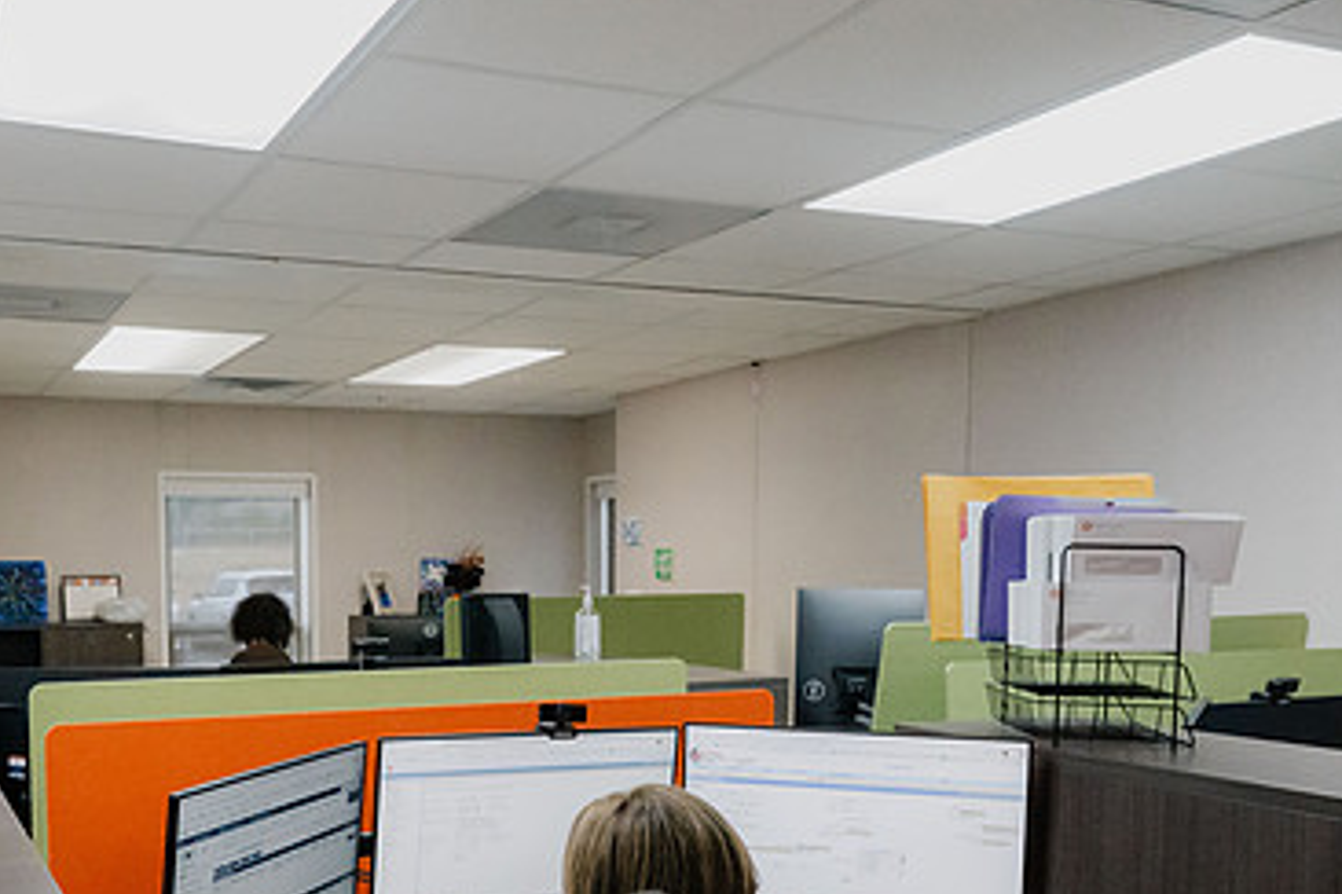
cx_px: 462
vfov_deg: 34.2
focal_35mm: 38
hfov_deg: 49.9
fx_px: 1416
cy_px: 683
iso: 7200
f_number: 7.1
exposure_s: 1/250
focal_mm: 24
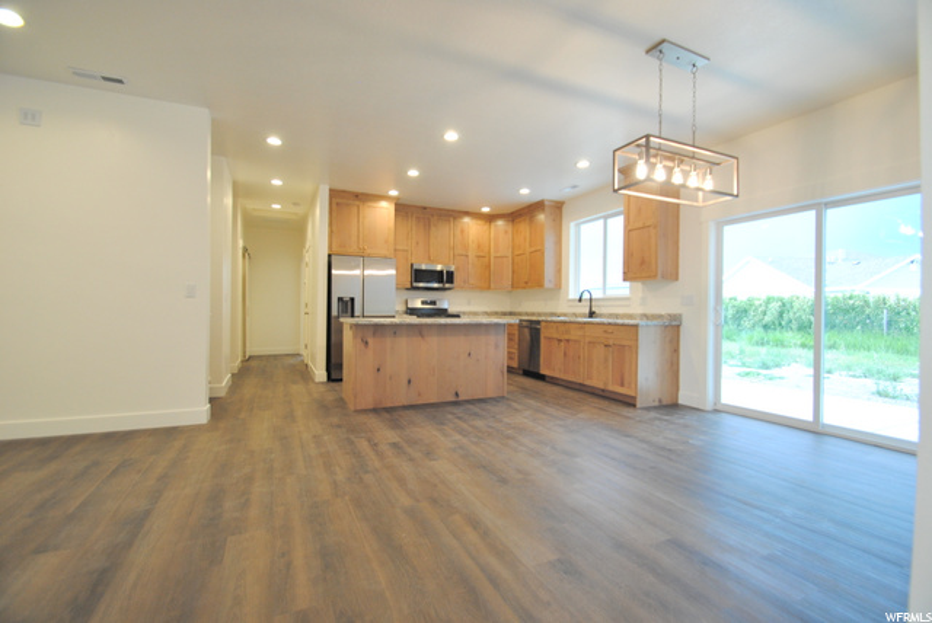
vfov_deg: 77.4
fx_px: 389
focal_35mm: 15
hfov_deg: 100.3
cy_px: 312
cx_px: 466
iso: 400
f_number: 3.5
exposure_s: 1/100
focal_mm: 10
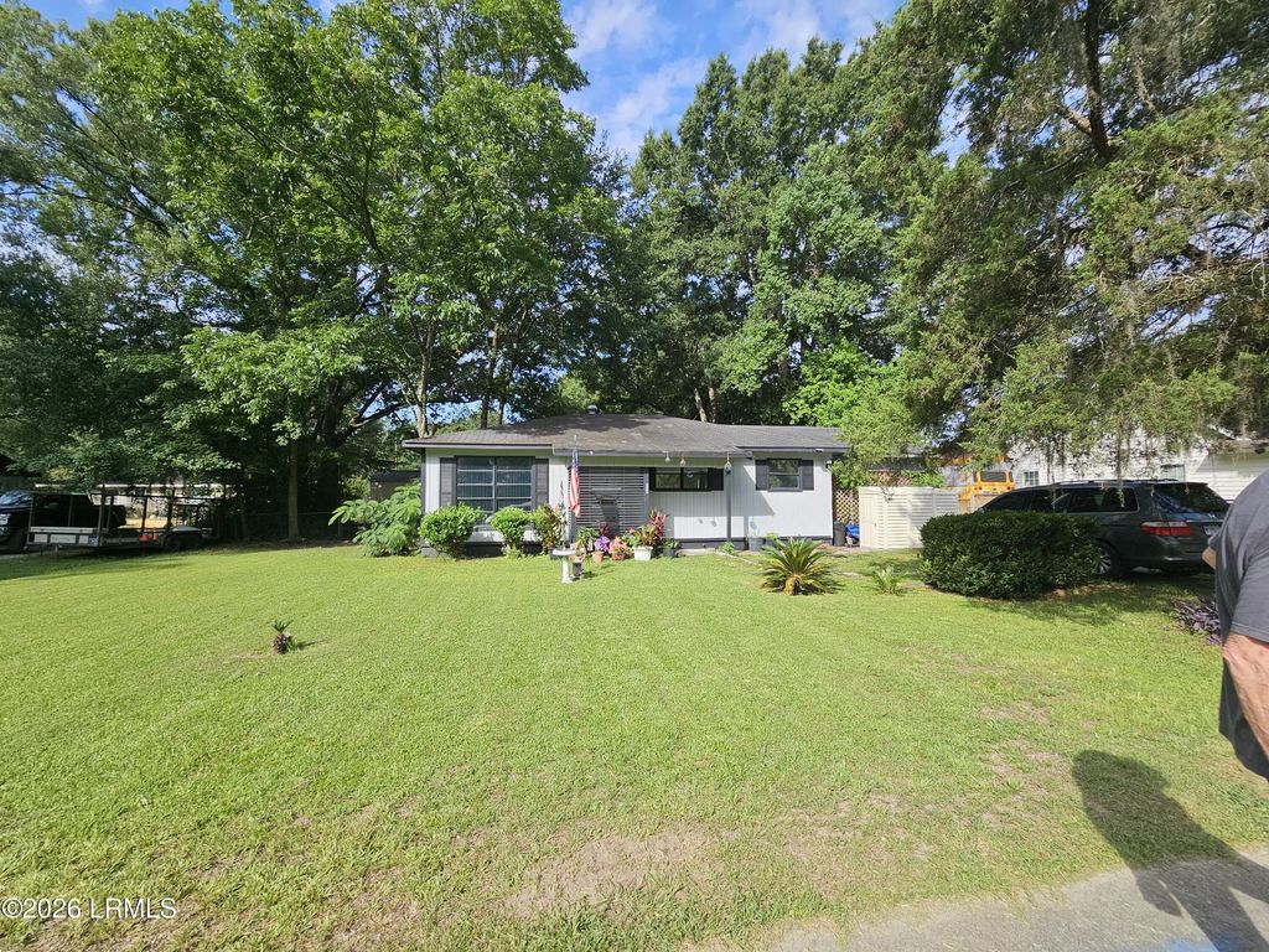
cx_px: 634
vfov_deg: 89.9
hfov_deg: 106.2
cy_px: 476
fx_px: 477
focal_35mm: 13
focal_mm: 2.2
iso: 50
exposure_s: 1/1304
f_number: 2.2
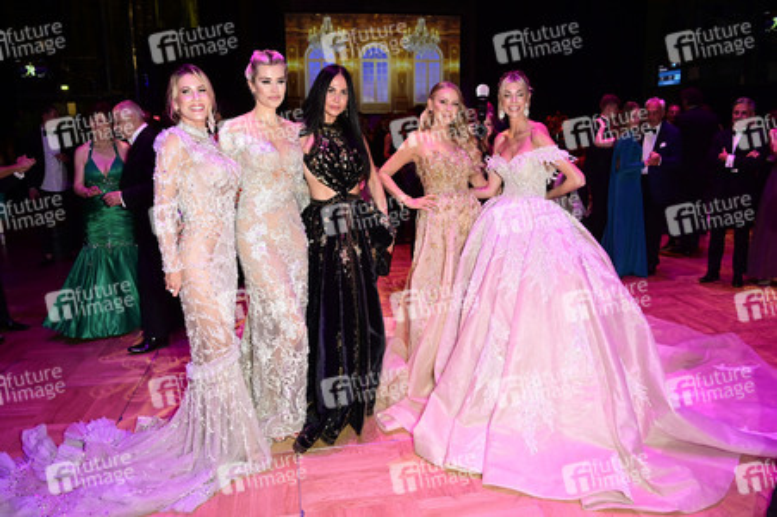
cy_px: 258
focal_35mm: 24
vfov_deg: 53.1
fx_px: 518
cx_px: 388
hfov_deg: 73.8
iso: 2500
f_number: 8
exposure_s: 1/60
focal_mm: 24
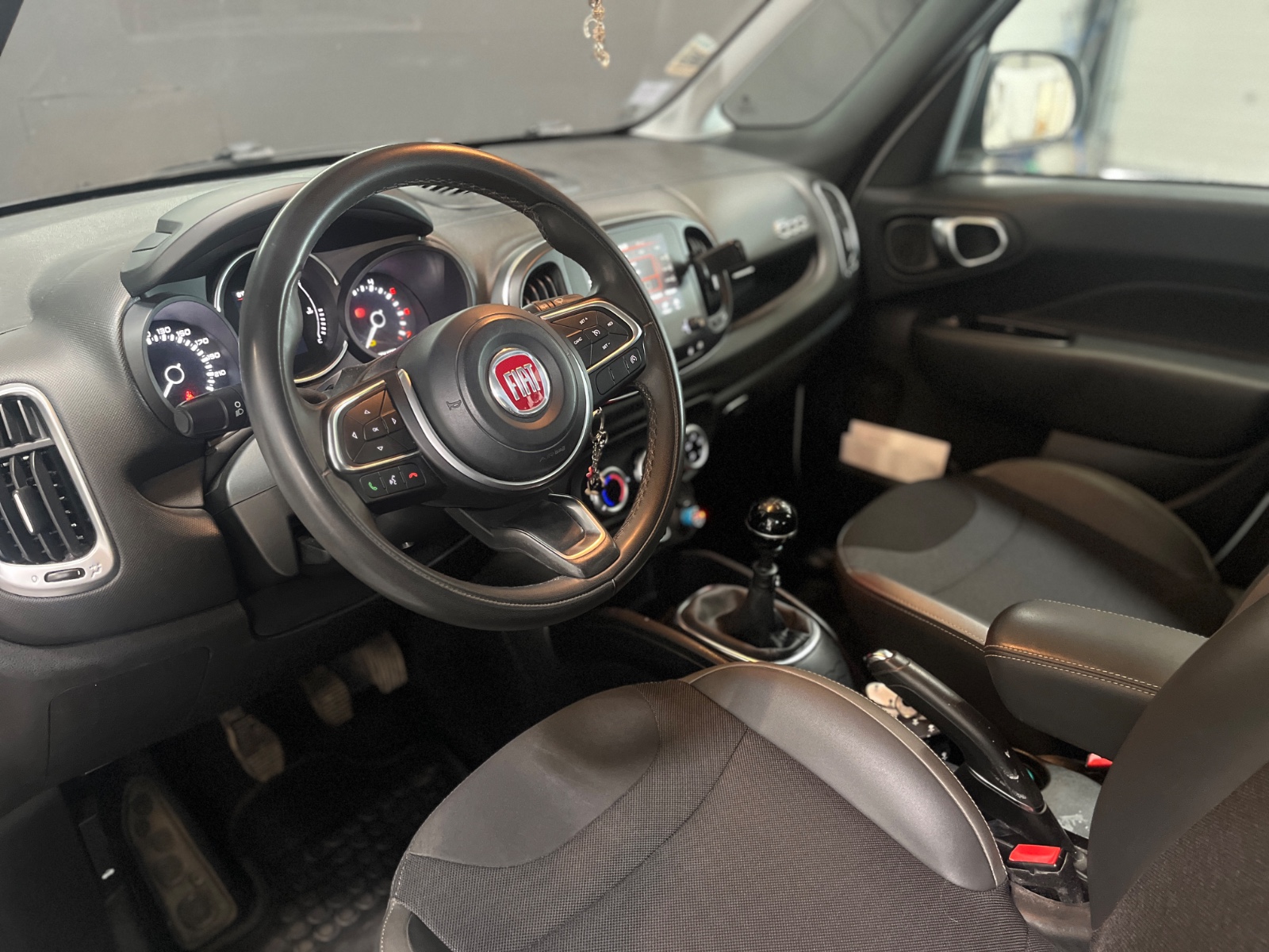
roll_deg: +0.0
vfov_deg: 53.1
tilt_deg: -27.2
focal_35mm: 26
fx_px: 953
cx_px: 634
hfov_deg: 67.3
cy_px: 476
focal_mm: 5.1
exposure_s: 1/25
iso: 500
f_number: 1.6
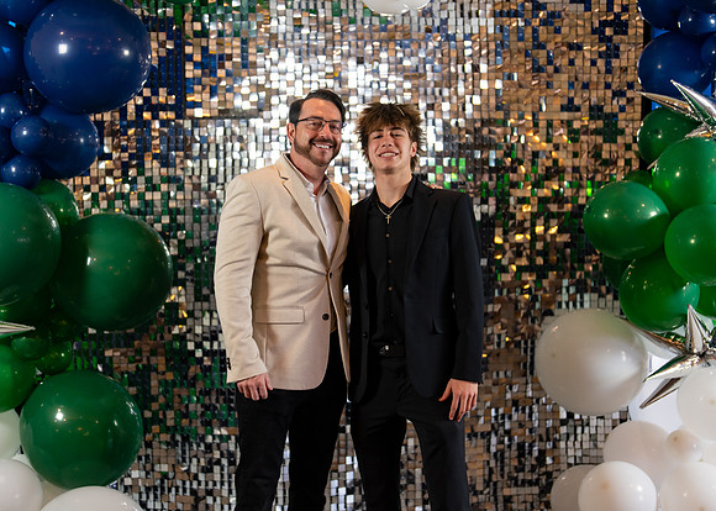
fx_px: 1065
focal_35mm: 52
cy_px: 256
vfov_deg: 27.0
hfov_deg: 37.2
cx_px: 358
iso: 800
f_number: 1.2
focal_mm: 50
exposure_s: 1/320
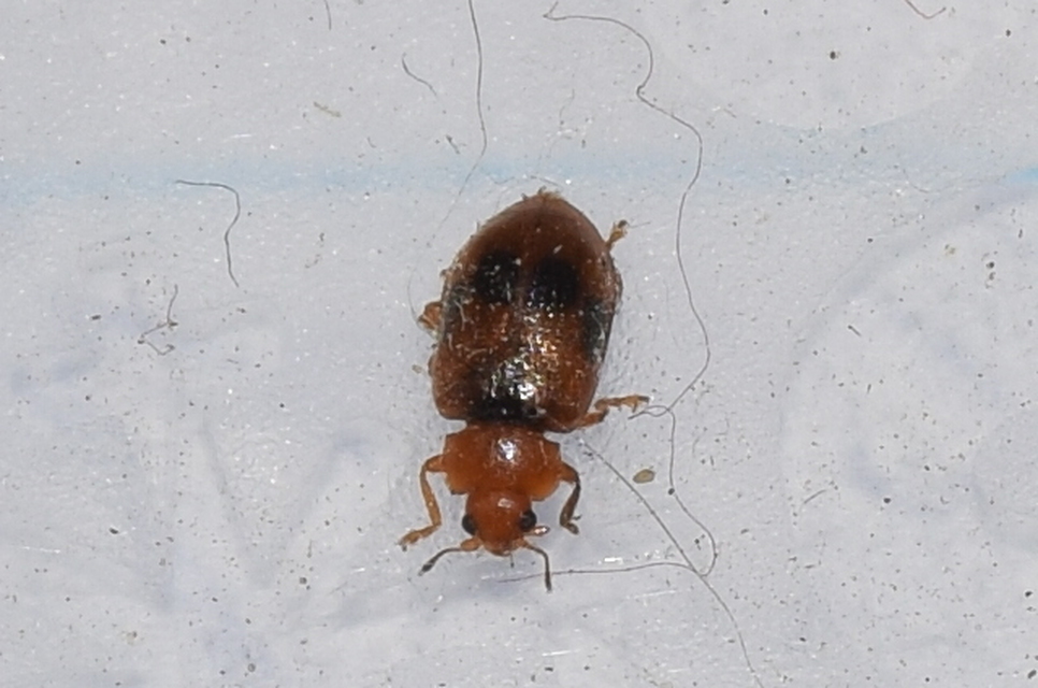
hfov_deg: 9.8
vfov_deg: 6.5
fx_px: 6043
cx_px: 519
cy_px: 344
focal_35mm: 210
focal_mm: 140
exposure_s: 1/160
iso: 100
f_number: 13
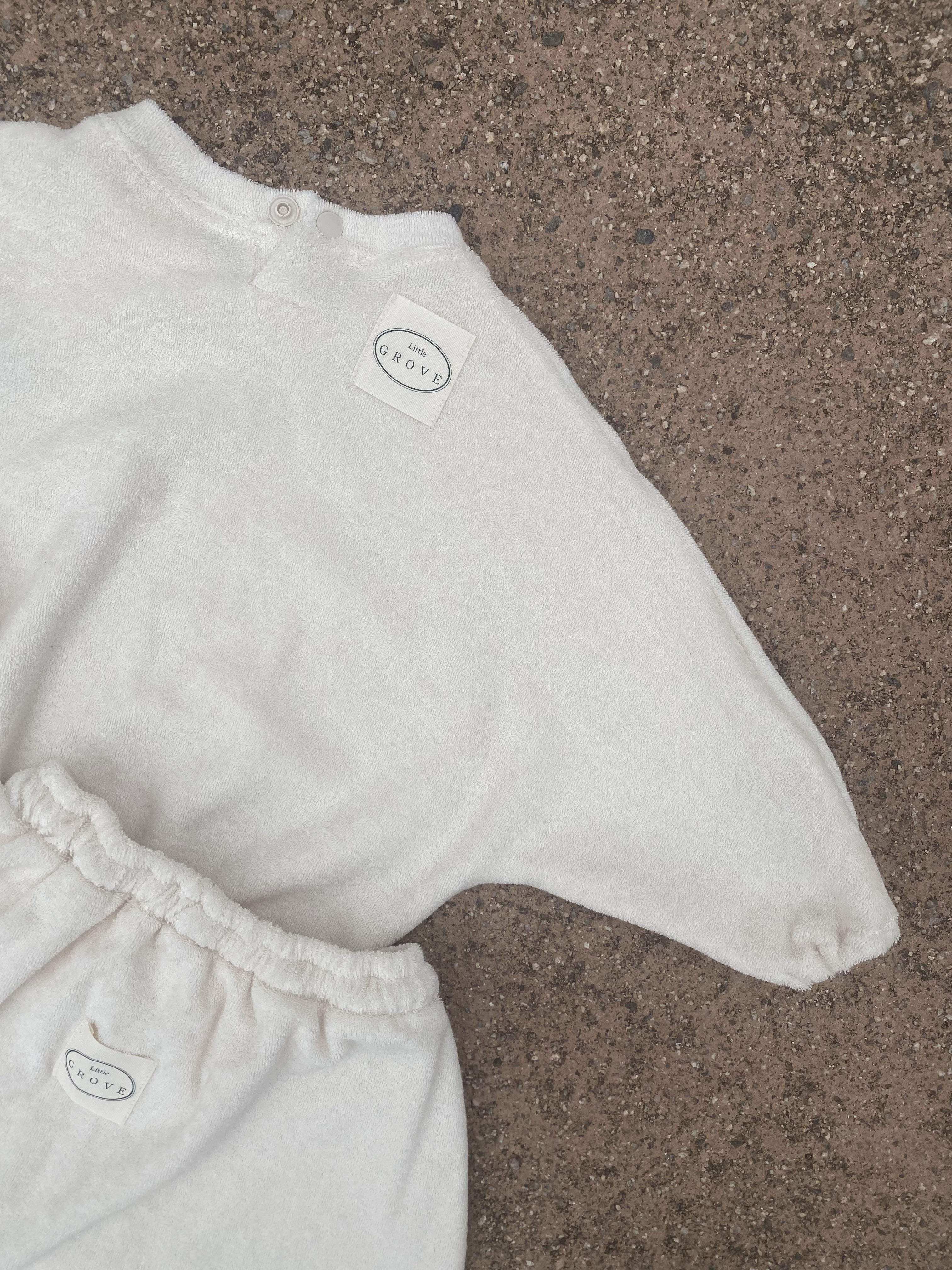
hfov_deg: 53.1
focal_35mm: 26
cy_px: 635
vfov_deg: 67.3
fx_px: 953
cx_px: 476
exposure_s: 1/942
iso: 32
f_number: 1.8
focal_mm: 4.25
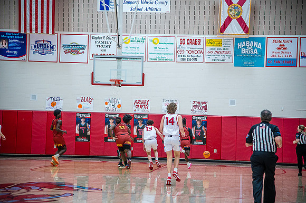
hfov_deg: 20.4
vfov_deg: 13.7
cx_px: 153
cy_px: 102
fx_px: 849
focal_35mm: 100
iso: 2000
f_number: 4
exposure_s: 1/320
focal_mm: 100
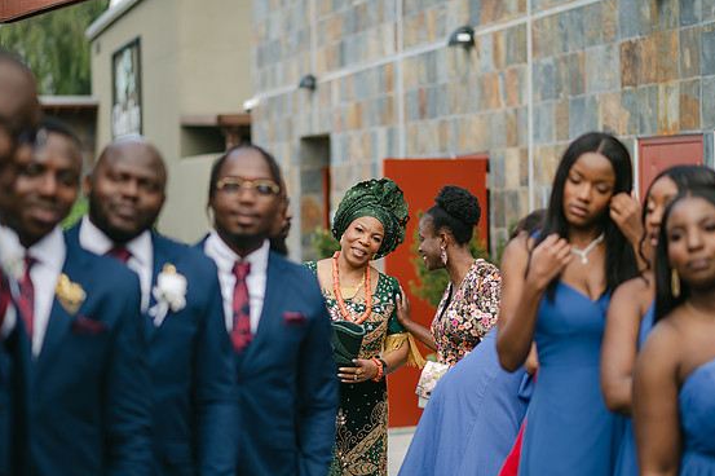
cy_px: 239
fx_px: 1826
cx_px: 365
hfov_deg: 22.2
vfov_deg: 14.8
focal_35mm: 92
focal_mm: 85
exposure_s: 1/800
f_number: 2
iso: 100
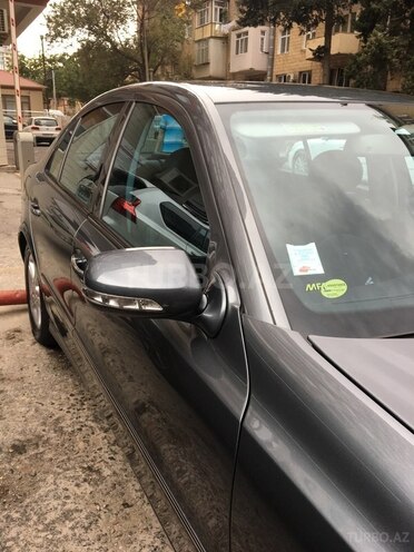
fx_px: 462
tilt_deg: -16.8
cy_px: 276
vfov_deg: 61.7
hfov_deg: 48.2
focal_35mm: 29
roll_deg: -3.1
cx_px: 207
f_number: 2.2
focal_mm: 4.15
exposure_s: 1/100
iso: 32
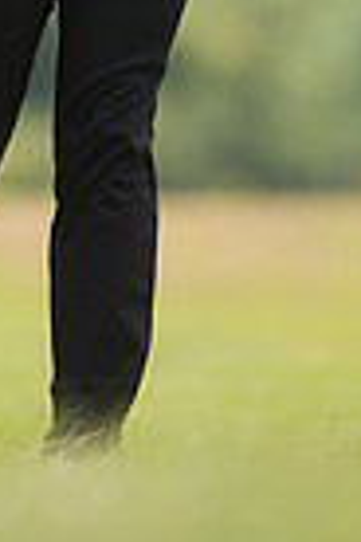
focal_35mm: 975
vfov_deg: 2.1
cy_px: -314
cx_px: -129
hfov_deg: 1.4
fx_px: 14664
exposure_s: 1/2000
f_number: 4.5
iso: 500
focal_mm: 300
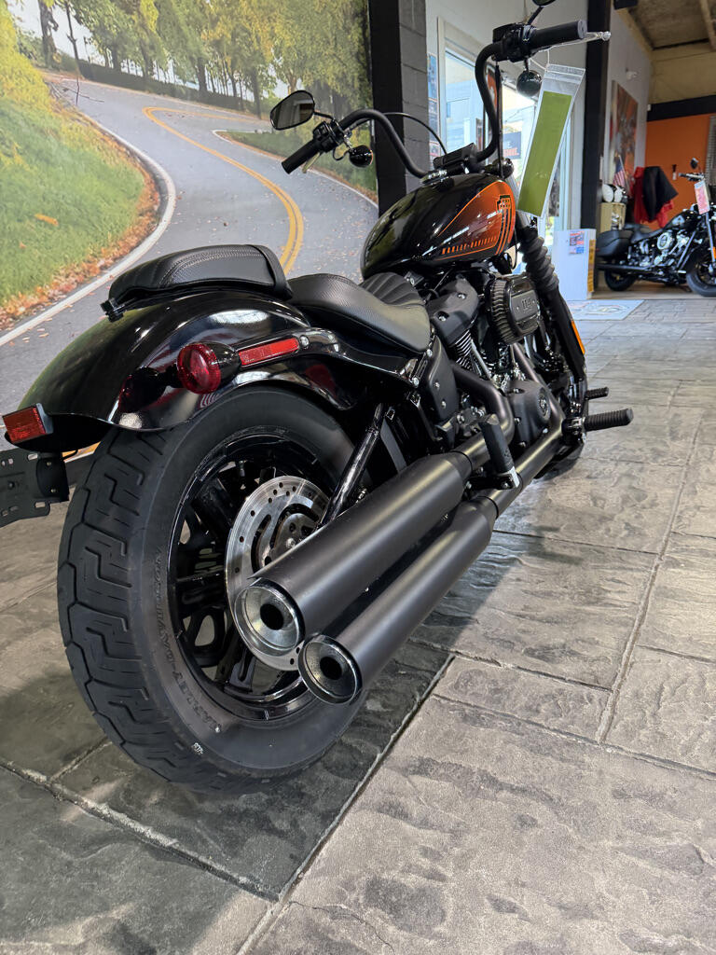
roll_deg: +5.3
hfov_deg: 56.8
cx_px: 358
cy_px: 478
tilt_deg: -18.3
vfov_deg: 71.6
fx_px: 662
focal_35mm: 24
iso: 200
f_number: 1.78
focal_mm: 6.76
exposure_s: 1/60
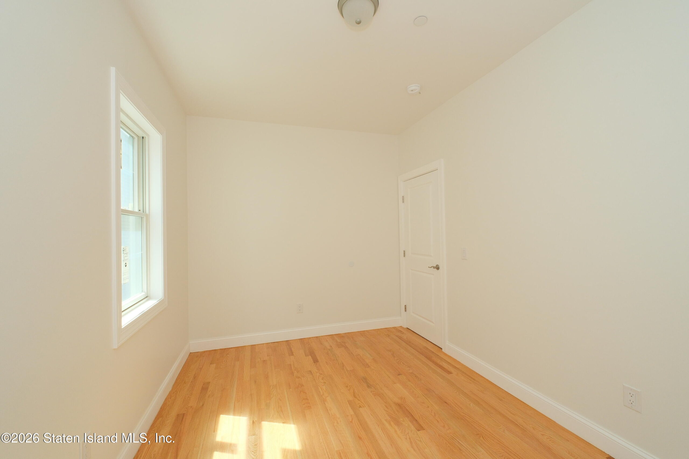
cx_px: 344
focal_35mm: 15
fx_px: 287
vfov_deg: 77.3
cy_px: 230
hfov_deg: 100.4
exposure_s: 1/125
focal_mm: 10
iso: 800
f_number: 7.1
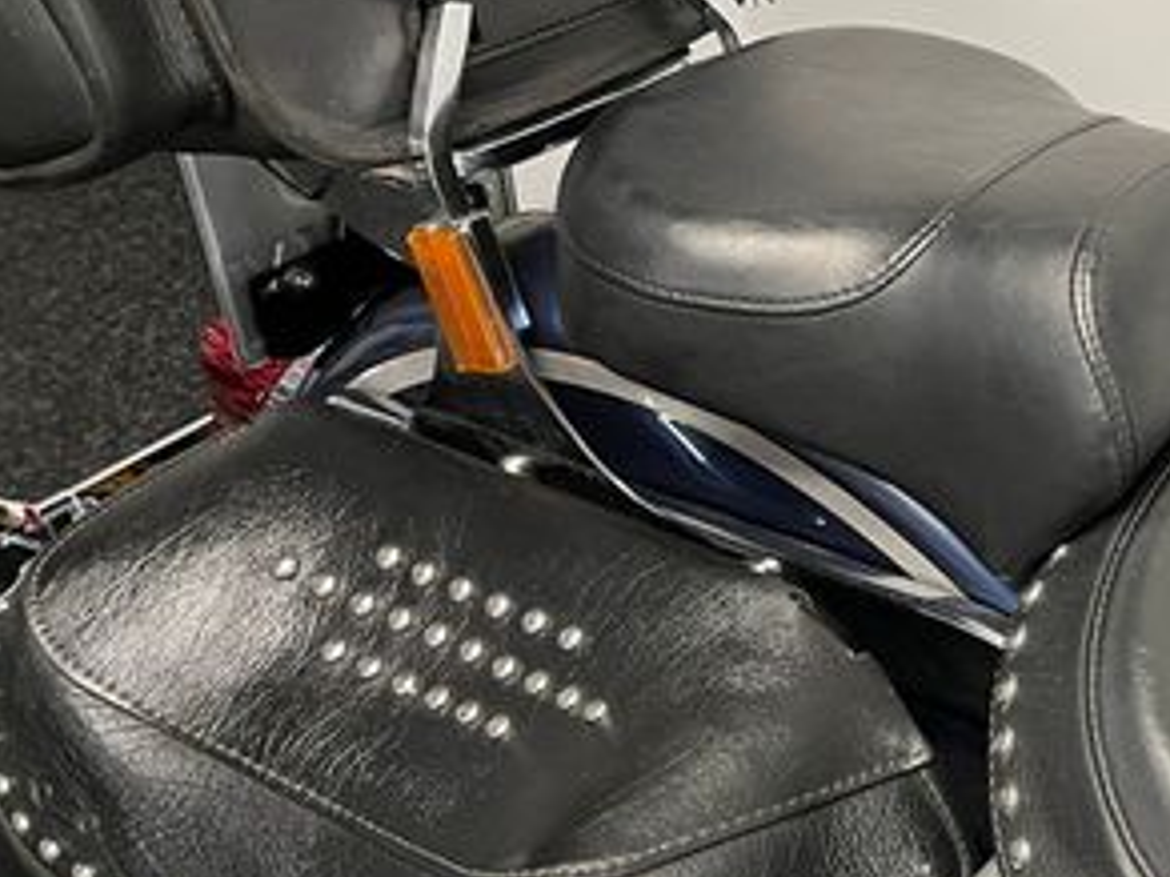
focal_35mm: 57
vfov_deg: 25.6
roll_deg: +3.6
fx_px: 1927
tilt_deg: -44.0
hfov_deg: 31.5
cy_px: 549
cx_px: 1146
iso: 125
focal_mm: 5.1
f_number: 1.6
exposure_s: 1/50
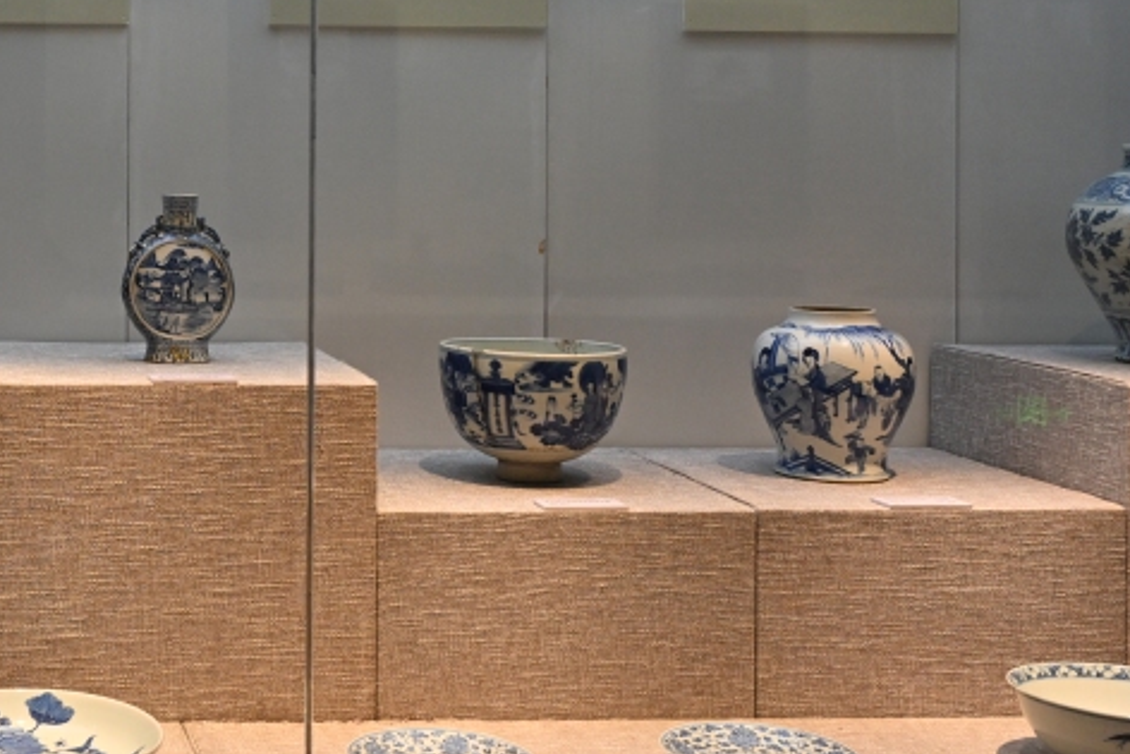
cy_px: 153
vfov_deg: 22.0
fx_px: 1915
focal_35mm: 61
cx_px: 22
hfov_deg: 30.7
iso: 800
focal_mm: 24
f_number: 4
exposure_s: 1/250
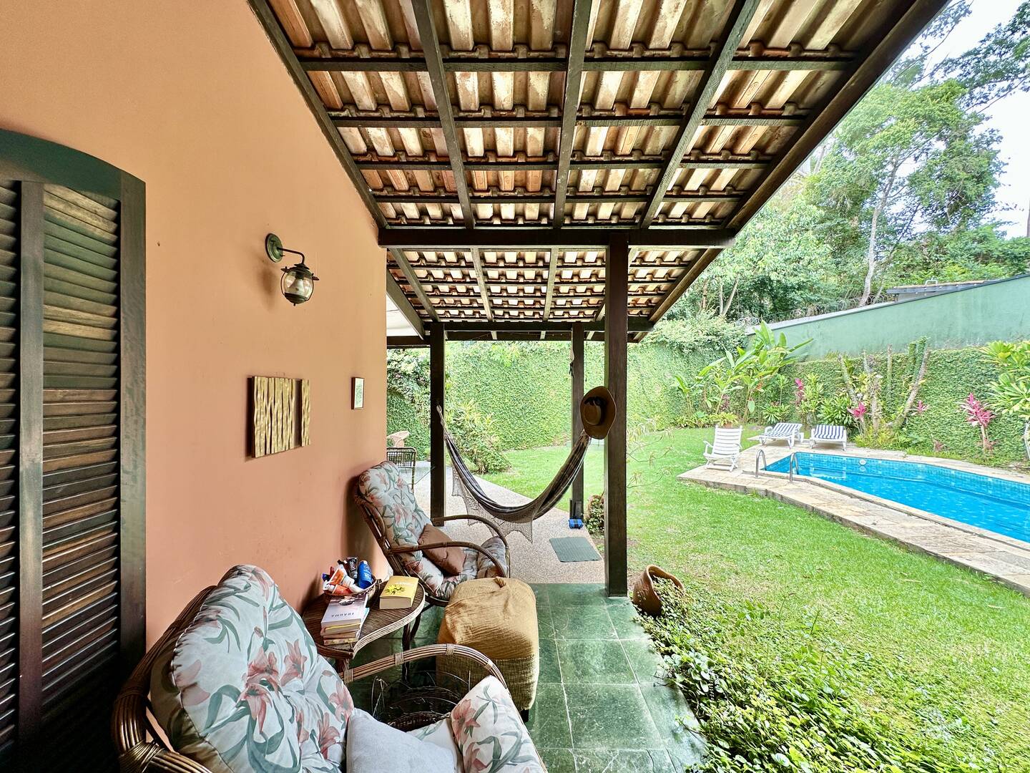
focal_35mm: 14
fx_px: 417
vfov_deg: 85.7
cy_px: 386
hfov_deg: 102.1
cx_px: 515
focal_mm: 2.22
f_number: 2.2
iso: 40
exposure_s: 1/102
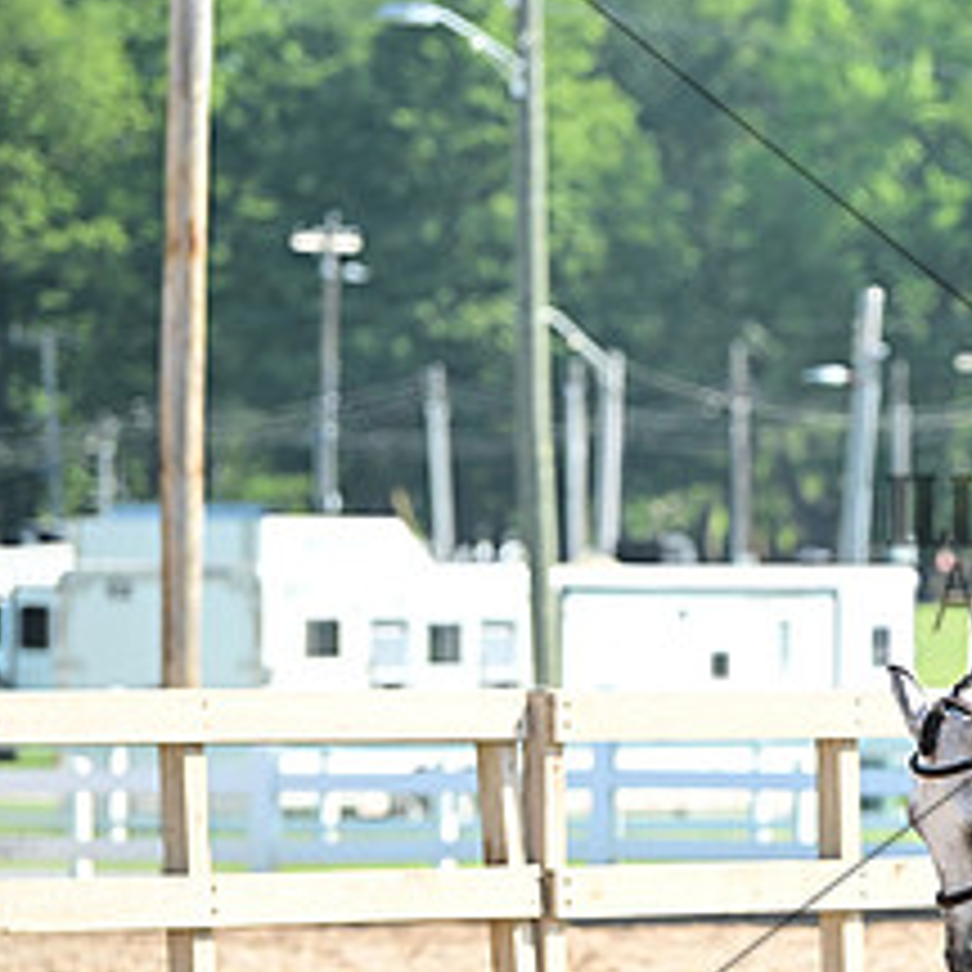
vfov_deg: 4.8
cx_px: 1278
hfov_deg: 4.8
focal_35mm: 366
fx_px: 11627
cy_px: 547
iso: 160
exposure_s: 1/767
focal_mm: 160
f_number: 3.5
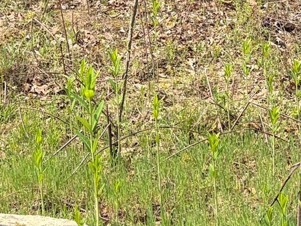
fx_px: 1009
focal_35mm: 116
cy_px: -174
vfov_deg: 11.8
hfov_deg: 16.9
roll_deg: +0.2
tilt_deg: -0.9
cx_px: 89
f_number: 1.6
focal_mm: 5.96
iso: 50
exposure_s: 1/1626
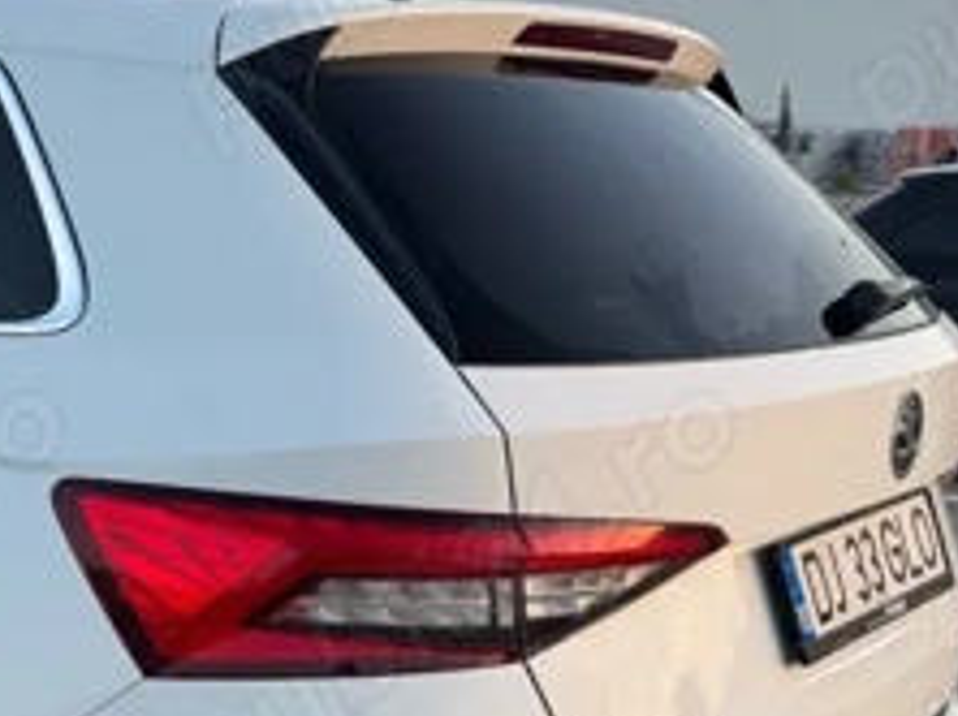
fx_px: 1797
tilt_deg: -15.2
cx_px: -43
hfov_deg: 27.7
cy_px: 617
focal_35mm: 65
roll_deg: -0.1
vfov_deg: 22.1
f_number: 1.78
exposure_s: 1/290
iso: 80
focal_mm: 6.76
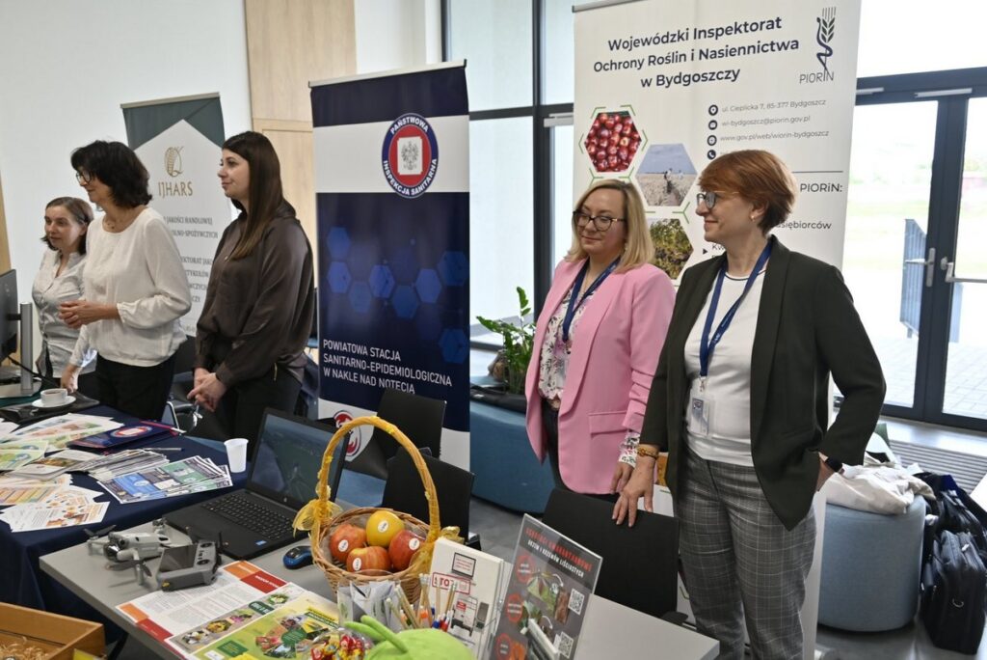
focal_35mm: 30
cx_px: 494
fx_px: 837
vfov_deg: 43.0
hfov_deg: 61.1
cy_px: 330
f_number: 4.5
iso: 250
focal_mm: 30.5
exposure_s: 1/30
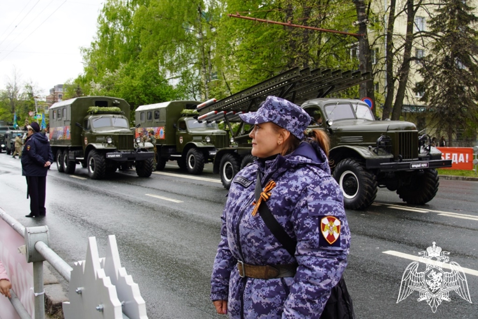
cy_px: 160
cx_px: 239
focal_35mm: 42
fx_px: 558
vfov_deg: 31.9
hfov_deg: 46.4
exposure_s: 1/160
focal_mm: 28
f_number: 5
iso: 100
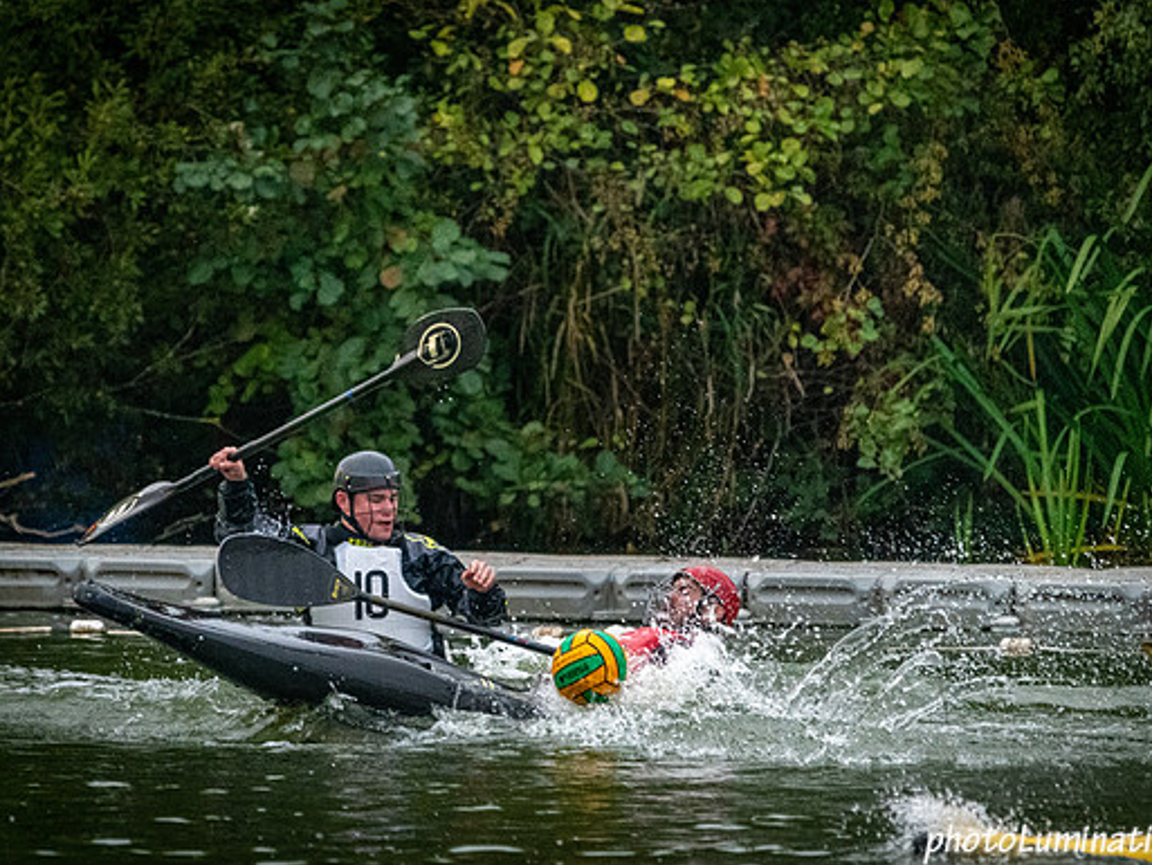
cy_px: 568
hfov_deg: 3.5
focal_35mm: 571
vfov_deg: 2.6
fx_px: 19007
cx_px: 433
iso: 5000
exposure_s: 1/2500
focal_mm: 400
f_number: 5.6
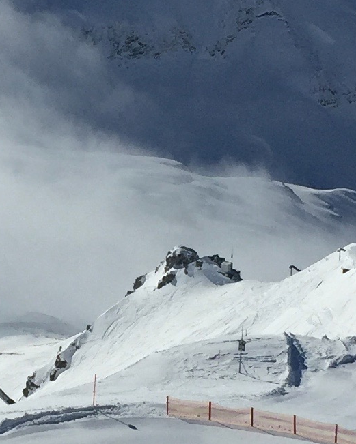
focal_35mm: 142
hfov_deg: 10.8
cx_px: 64
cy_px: 337
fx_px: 1870
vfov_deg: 13.5
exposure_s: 1/13333
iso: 32
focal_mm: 4.15
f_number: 2.2
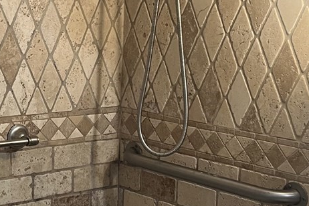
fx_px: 772
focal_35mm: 90
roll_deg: -1.0
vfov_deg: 15.2
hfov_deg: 22.4
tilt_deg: -5.8
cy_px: 81
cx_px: 67
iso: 125
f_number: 1.6
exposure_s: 1/60
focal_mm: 5.1
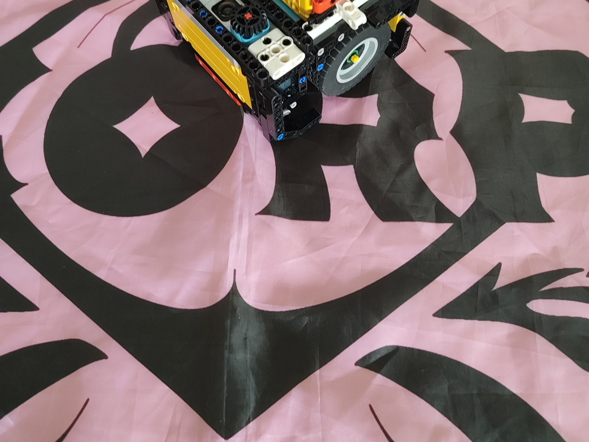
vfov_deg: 42.8
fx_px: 544
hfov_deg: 56.8
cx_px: 294
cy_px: 110
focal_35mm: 32
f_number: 1.88
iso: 736
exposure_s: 1/33.3
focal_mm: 5.56
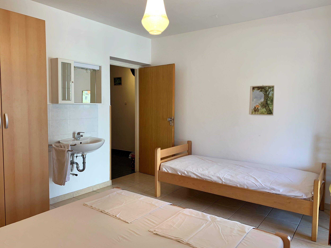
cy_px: 124
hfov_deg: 67.3
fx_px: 249
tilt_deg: -4.0
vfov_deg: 53.1
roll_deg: -1.0
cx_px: 166
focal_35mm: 26
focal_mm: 4.25
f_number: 1.8
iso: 64
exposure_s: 1/100
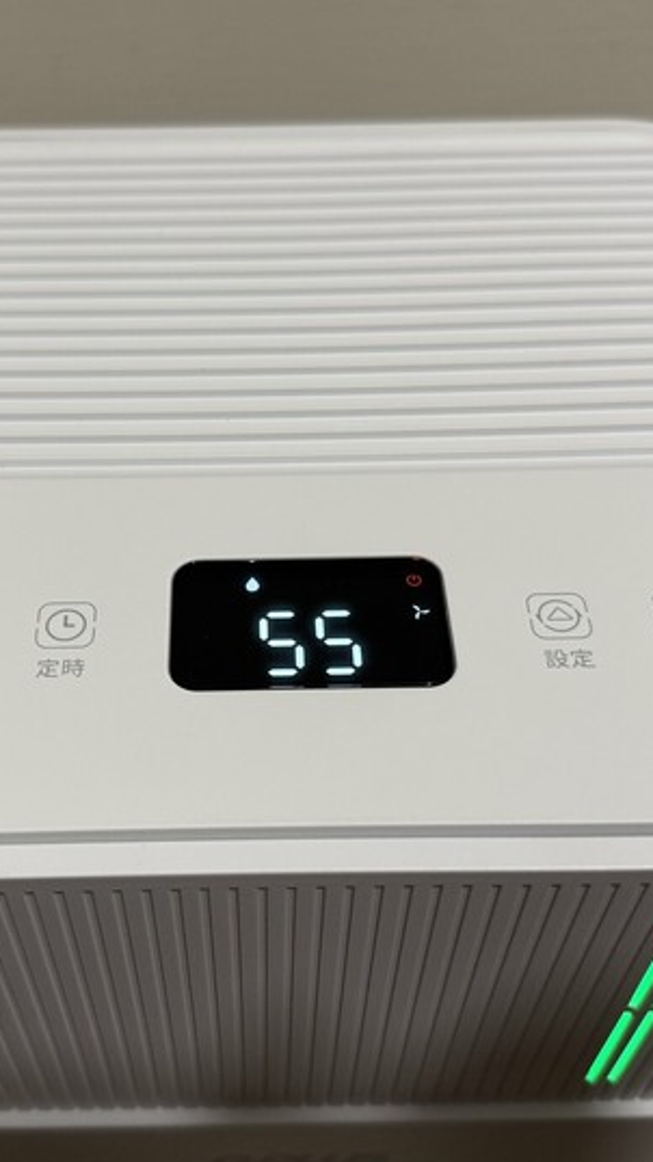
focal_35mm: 38
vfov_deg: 52.8
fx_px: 1170
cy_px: 579
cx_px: 242
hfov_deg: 31.0
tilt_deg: -48.9
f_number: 1.78
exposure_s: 1/80
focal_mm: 6.76
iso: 200
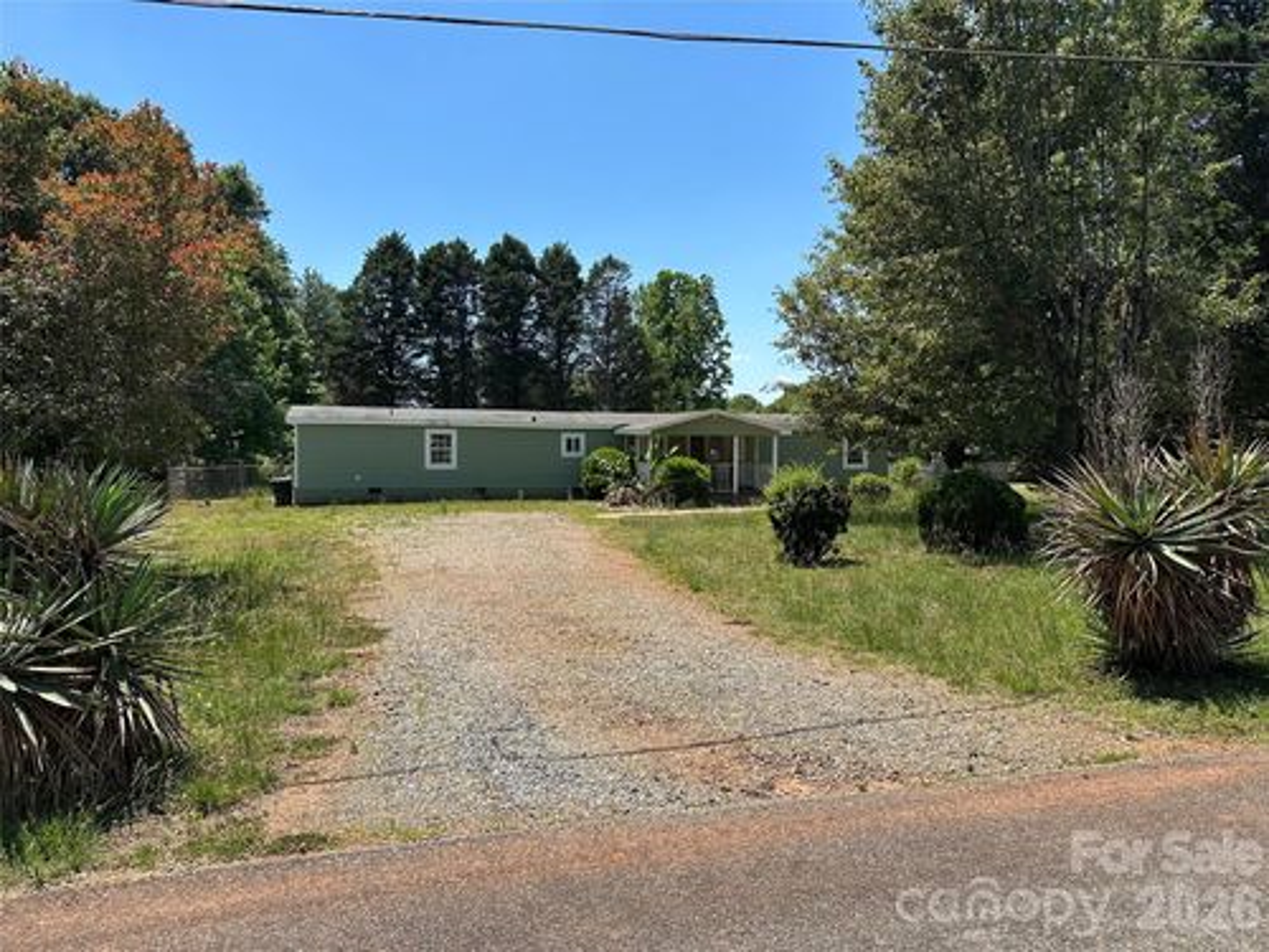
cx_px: 634
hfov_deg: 71.6
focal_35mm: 24
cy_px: 476
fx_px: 880
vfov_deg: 56.8
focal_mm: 6.86
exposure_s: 1/3597
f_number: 1.78
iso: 80
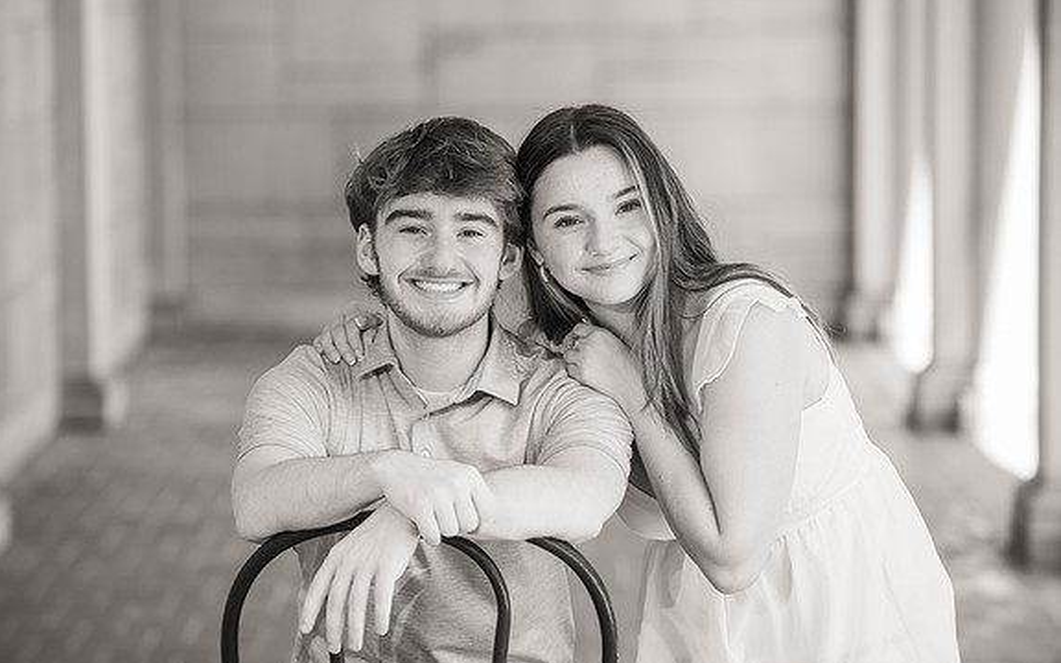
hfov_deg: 13.2
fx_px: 4598
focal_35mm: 159
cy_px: 340
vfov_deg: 8.2
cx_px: 529
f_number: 4
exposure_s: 1/200
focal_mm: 155
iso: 320
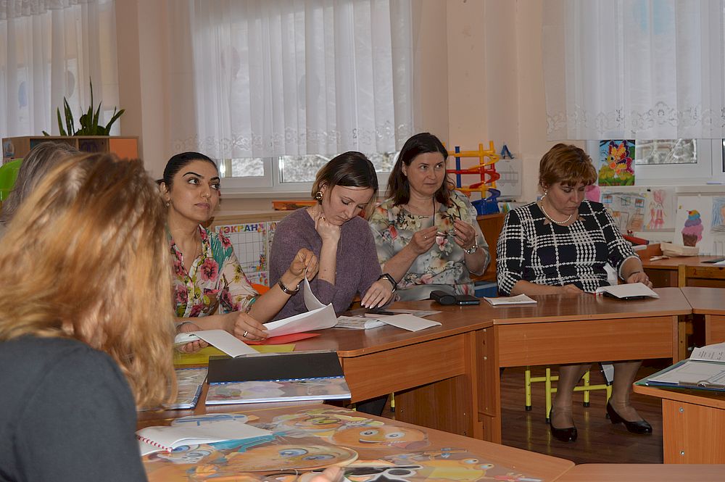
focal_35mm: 54
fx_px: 1087
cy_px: 241
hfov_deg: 36.9
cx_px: 362
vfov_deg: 25.0
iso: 100
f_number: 5.6
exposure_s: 1/125
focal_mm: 36
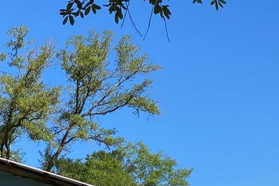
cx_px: 24
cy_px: 228
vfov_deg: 10.8
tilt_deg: +7.6
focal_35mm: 124
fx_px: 961
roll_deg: +0.9
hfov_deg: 16.3
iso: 20
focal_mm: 6
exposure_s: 1/1370
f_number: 2
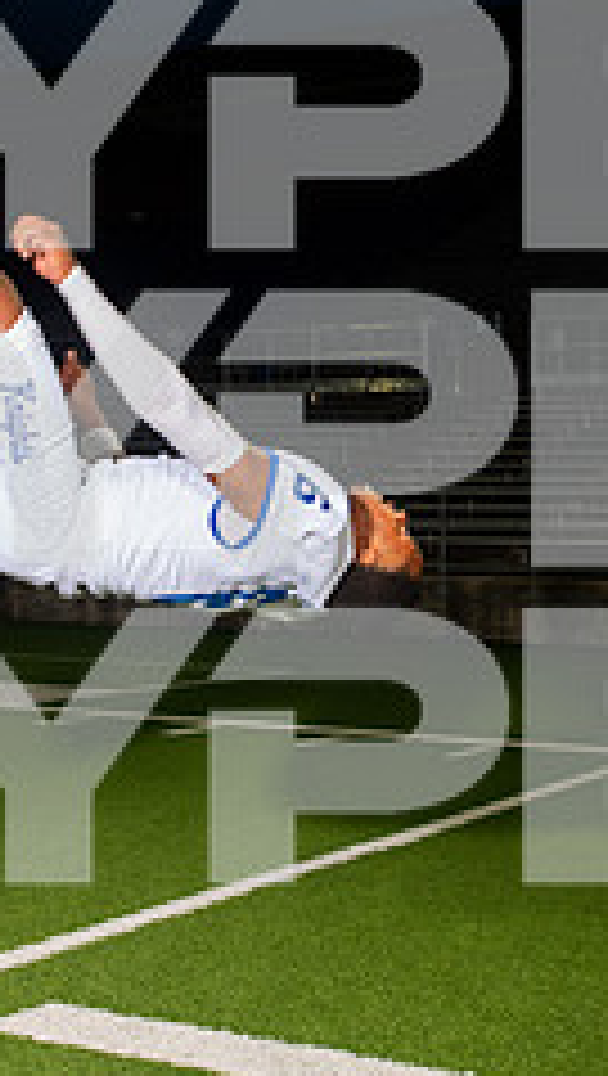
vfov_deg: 31.3
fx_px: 1914
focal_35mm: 67
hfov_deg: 18.0
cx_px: 167
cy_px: 432
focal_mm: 34
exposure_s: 1/320
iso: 800
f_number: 7.1
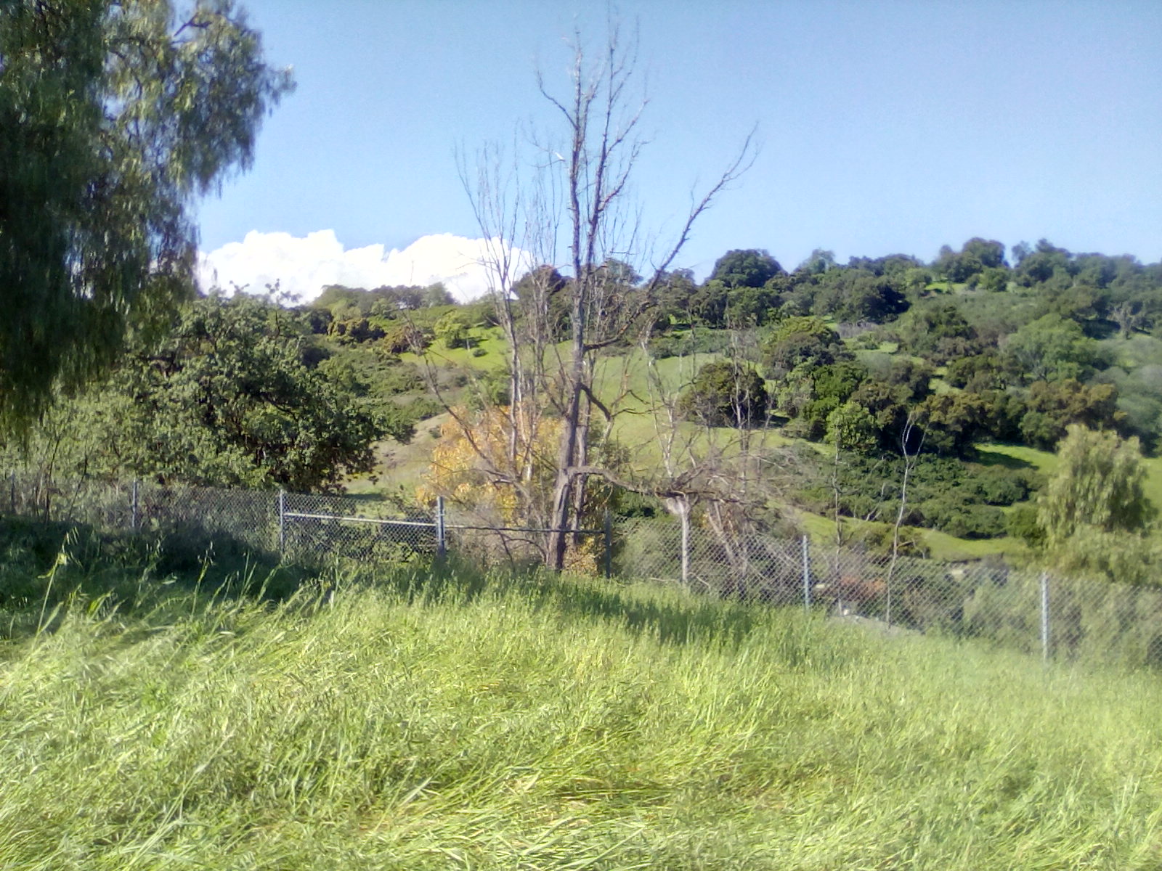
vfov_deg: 40.7
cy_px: 436
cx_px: 581
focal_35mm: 35
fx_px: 1175
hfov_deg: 52.6
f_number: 2.8
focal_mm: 2.9
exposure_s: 1/937
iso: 57
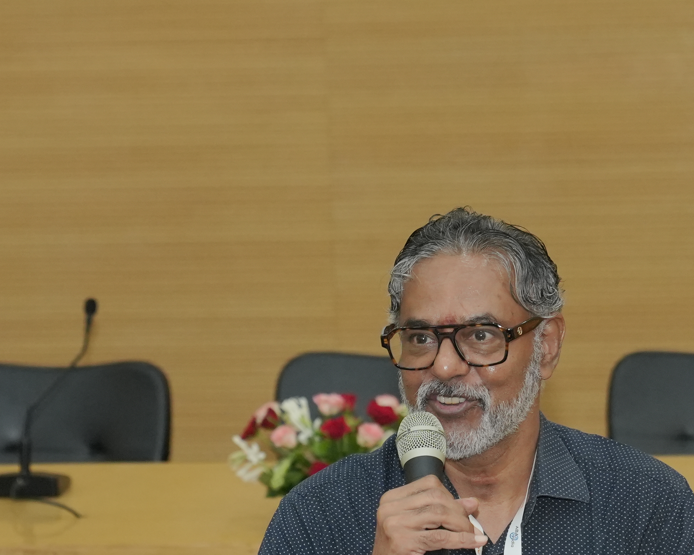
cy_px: 480
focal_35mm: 231
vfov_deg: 6.7
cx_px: 435
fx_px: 4745
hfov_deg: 8.4
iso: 1250
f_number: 4
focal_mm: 70
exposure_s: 1/200
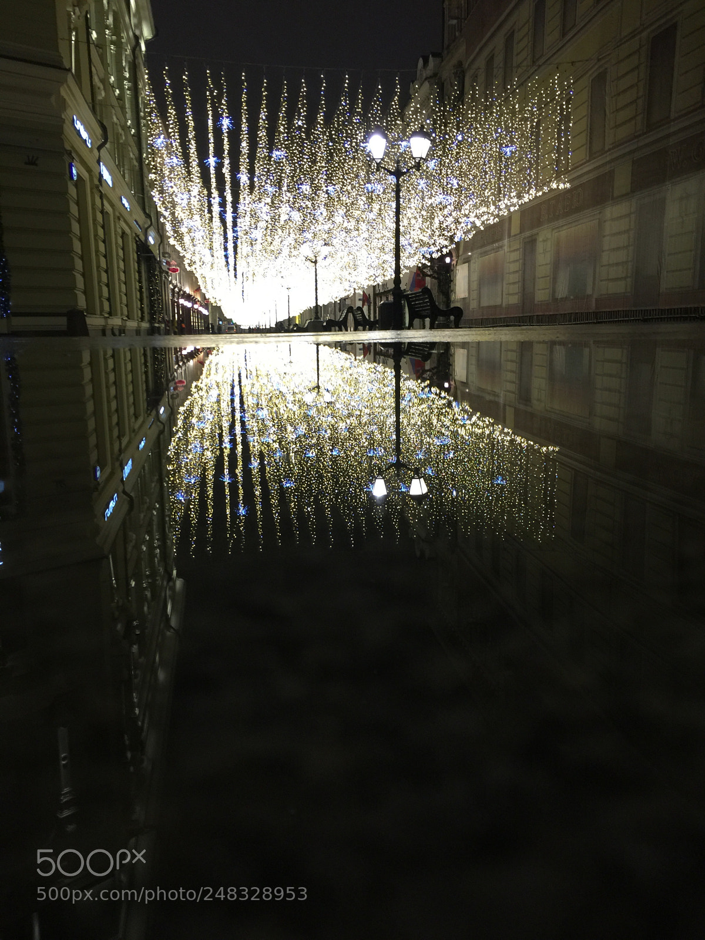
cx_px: 352
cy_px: 470
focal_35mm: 29
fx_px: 787
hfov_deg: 48.2
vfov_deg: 61.7
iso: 64
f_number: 2.2
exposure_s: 1/33
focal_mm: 4.15
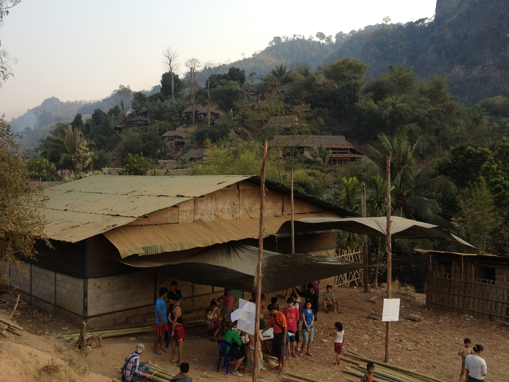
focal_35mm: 39
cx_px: 238
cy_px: 173
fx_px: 573
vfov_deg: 36.8
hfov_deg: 47.8
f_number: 2.4
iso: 50
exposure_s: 1/391
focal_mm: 4.28
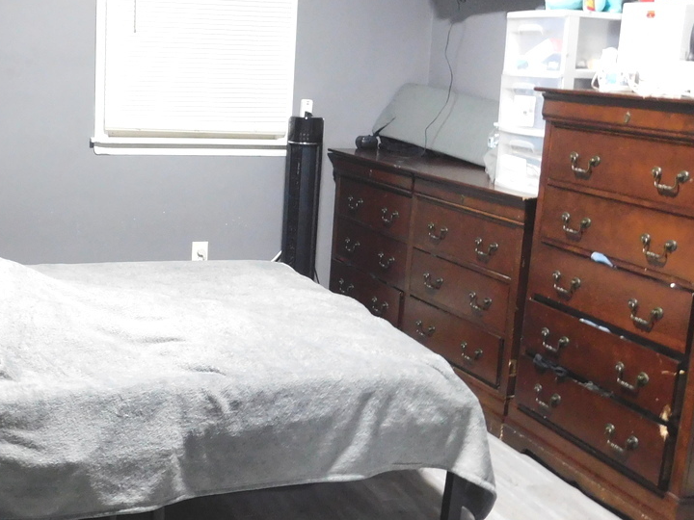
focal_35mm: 48
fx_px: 962
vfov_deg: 30.3
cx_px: 201
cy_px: 247
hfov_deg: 38.9
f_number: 3
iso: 450
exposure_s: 1/8
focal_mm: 4.1
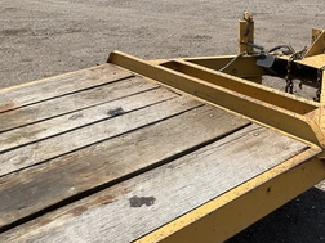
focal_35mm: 46
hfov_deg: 40.5
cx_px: 228
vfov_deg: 31.4
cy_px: 145
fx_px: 432
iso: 25
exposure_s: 1/1577
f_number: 1.8
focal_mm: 3
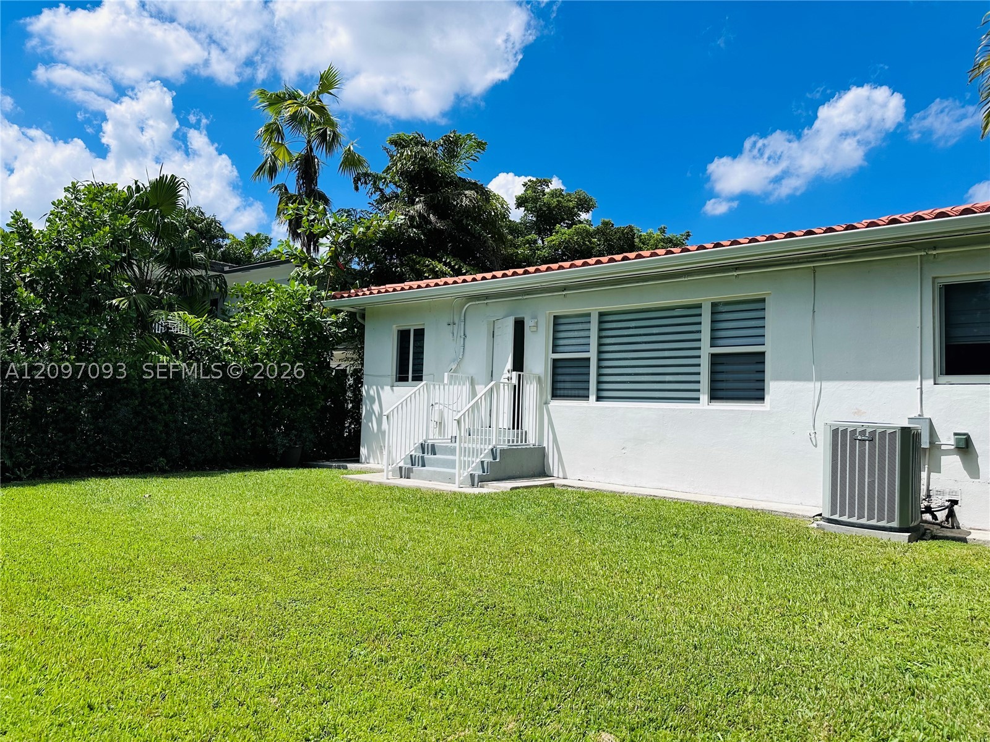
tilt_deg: +3.5
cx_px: 495
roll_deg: -1.7
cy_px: 371
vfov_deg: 56.8
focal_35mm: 24
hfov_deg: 71.6
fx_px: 686
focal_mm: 6.86
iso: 80
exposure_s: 1/6623
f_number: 1.78
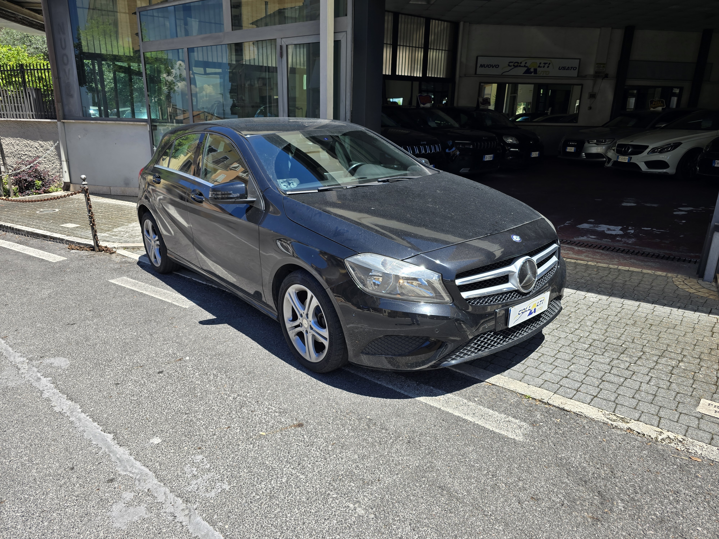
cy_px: 270
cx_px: 360
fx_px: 478
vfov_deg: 58.9
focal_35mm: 23
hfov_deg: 73.9
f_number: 1.7
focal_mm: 6.3
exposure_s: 1/363
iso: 12
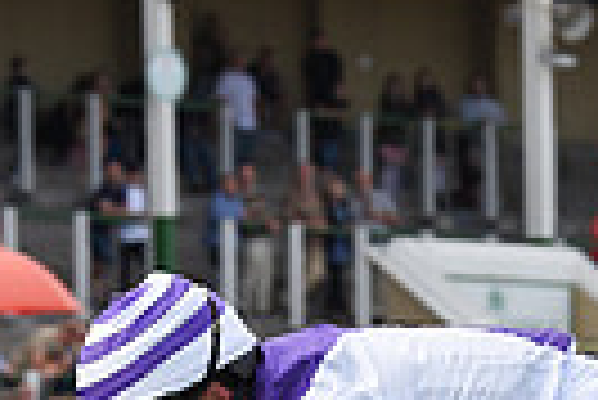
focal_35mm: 445
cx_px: 454
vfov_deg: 3.1
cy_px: 856
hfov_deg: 4.6
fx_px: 7400
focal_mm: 102
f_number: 5.6
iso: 400
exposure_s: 1/1250
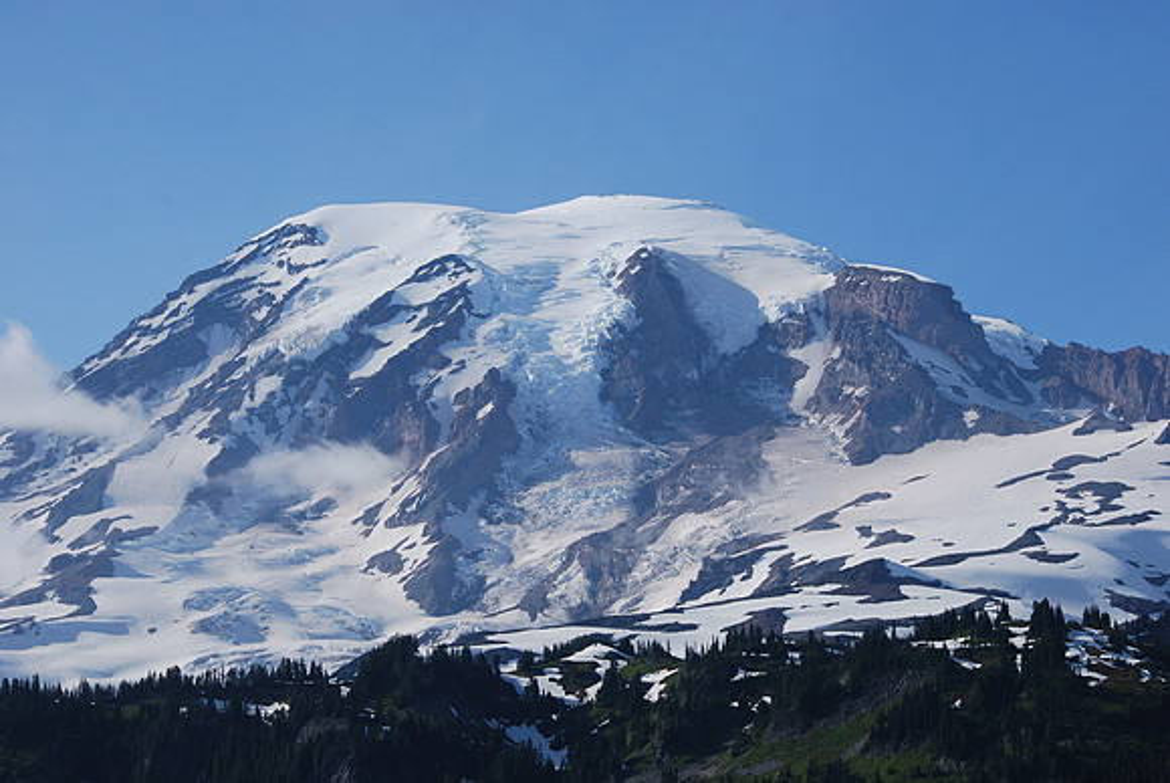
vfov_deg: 13.1
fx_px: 3416
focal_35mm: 105
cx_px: 585
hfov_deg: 19.4
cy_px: 392
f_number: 10
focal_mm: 70
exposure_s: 1/250
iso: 125
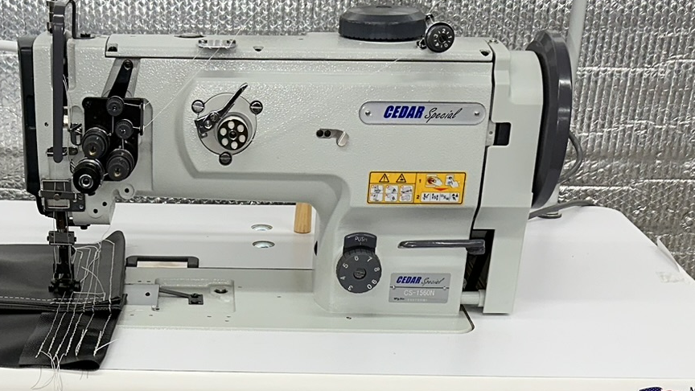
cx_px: 158
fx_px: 1143
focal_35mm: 62
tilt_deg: -27.8
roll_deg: +0.4
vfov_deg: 18.7
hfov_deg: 33.0
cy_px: 426
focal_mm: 6.86
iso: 64
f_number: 1.78
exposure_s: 1/120
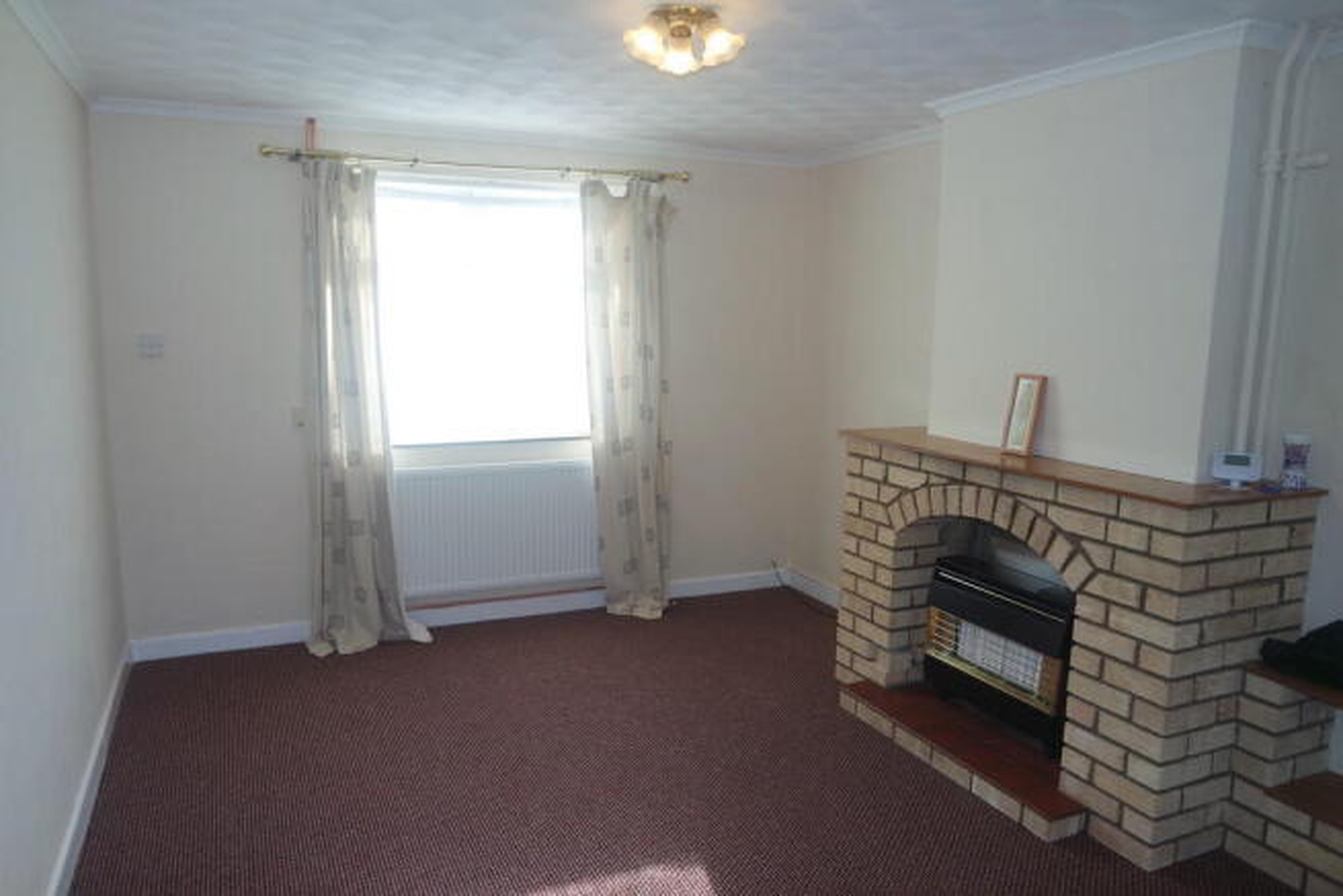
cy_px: 448
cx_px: 672
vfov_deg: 53.2
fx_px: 895
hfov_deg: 73.7
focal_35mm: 24
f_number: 3.5
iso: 100
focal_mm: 16
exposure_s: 1/80
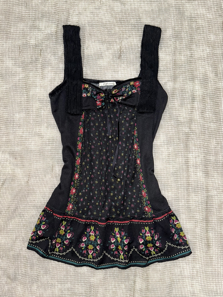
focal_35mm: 24
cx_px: 112
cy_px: 148
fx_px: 206
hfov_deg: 56.8
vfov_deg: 71.6
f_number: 1.78
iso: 100
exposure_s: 1/53
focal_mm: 6.76
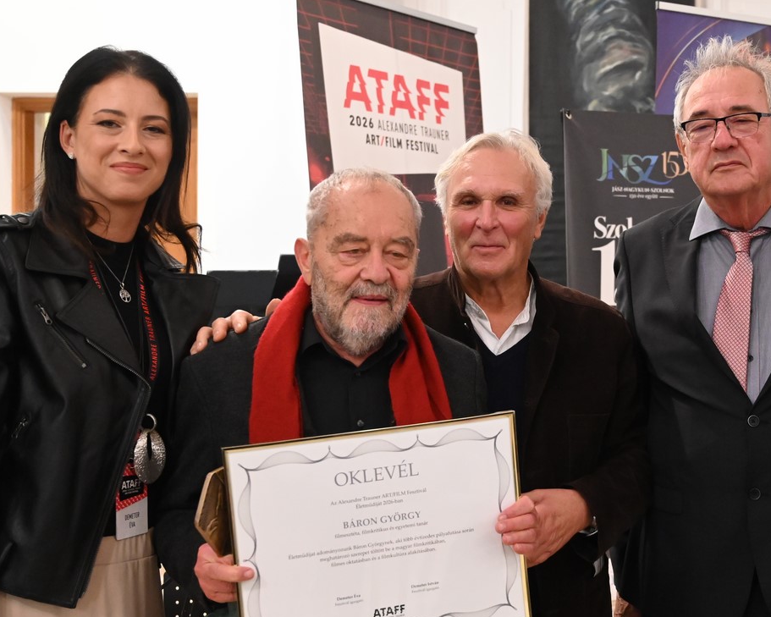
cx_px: 503
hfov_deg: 32.9
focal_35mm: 57
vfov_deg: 26.8
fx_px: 1297
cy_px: 314
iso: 6400
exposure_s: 1/100
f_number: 4
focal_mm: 34.5
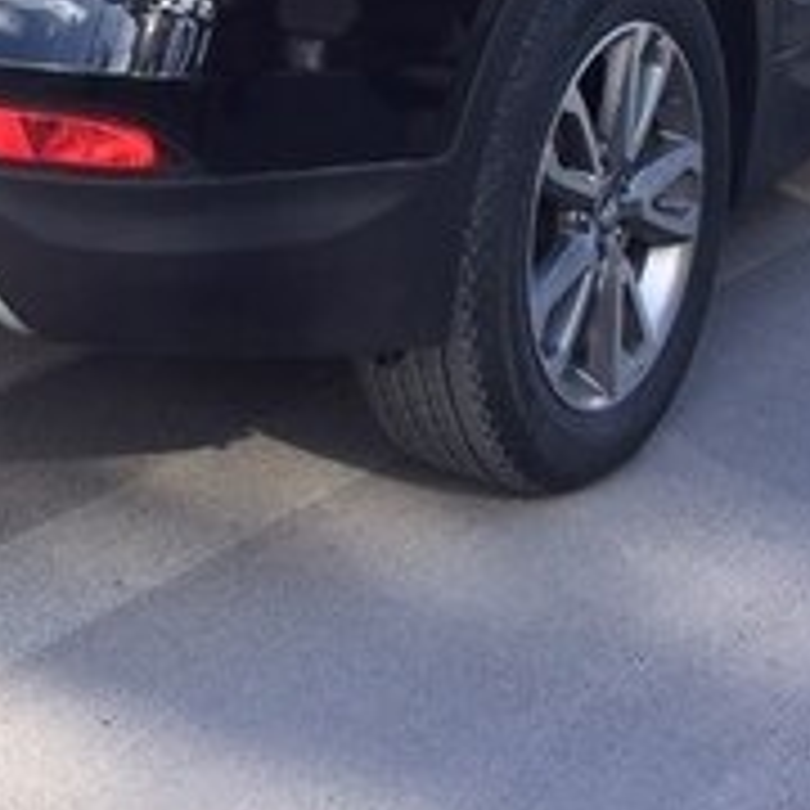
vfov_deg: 17.2
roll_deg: -1.4
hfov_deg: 18.2
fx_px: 2489
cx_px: 90
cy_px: -286
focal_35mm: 94
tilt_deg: -6.7
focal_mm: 4.15
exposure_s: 1/436
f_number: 2.2
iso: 32
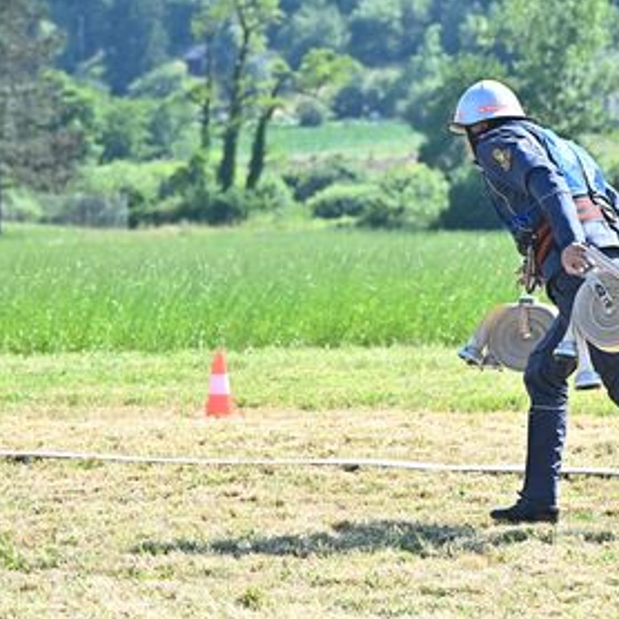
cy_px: 298
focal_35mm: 275
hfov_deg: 6.4
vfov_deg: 6.4
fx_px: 5564
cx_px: 461
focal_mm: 200
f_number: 10
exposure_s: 1/1250
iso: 1600
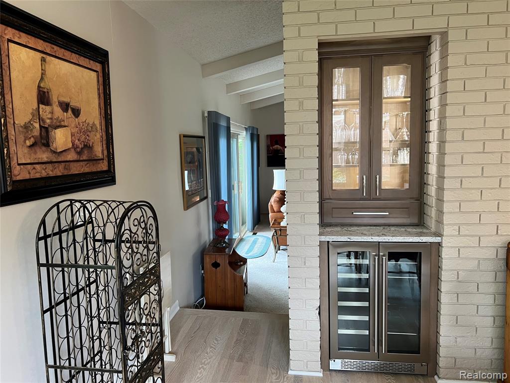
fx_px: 383
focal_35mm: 26
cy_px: 192
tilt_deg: -6.5
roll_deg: +1.4
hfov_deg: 67.3
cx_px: 255
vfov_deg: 53.1
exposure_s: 1/60
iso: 125
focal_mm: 5.7
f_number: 1.5
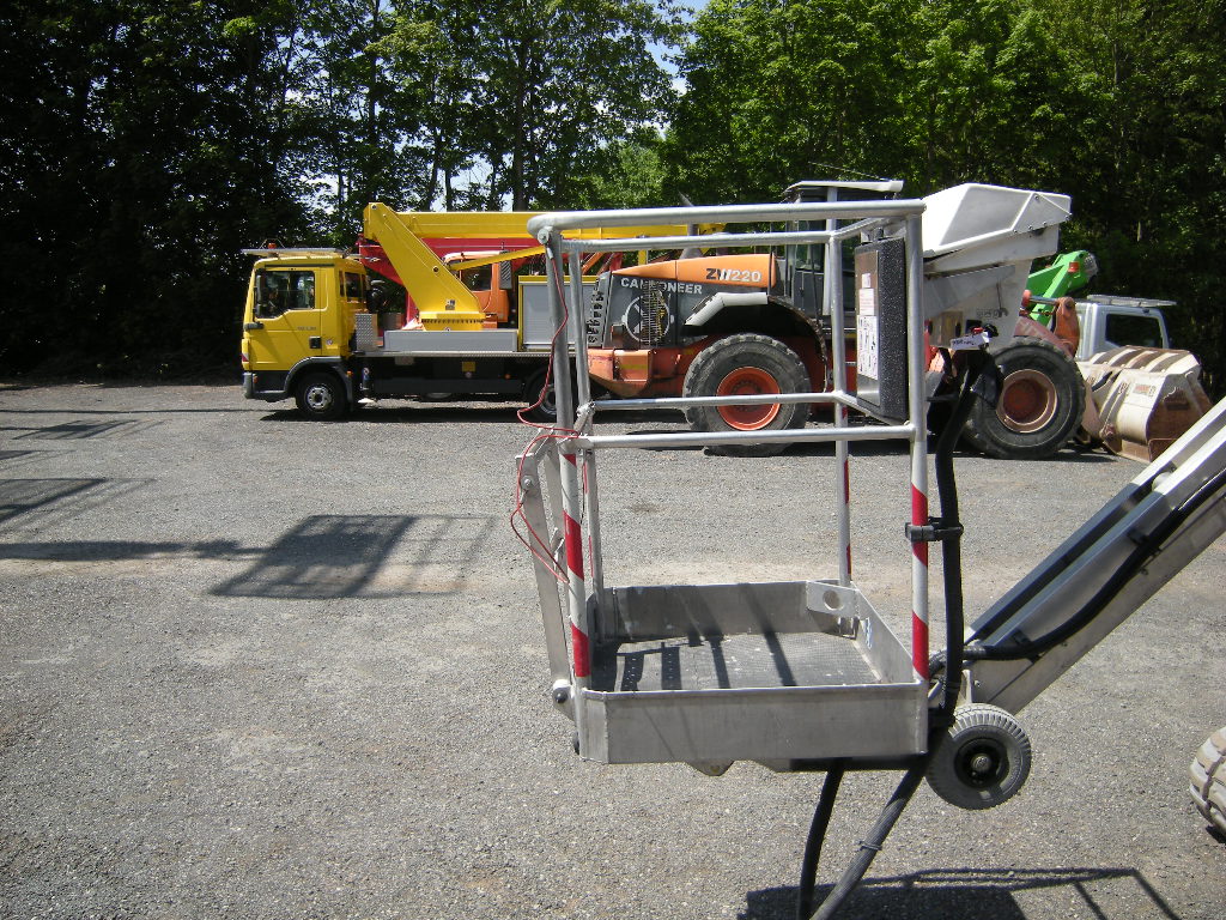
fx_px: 992
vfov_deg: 49.7
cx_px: 613
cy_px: 460
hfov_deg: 63.4
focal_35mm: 28
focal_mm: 4.7
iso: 64
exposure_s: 1/187
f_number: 5.6
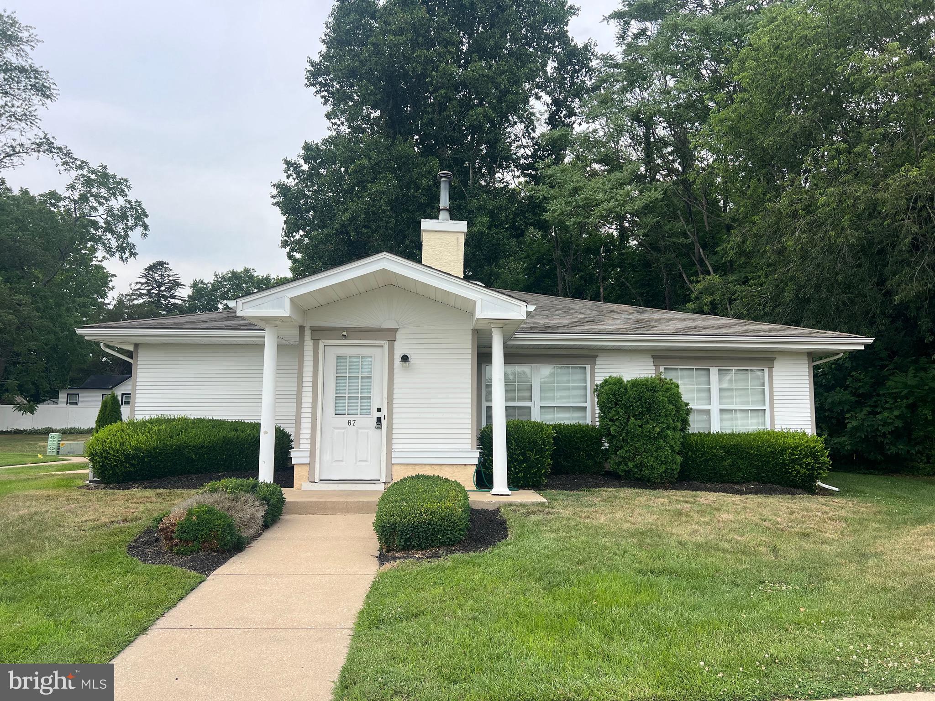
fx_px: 702
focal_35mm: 26
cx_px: 468
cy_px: 350
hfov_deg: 67.3
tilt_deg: +6.1
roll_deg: -0.6
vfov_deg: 53.1
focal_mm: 5.7
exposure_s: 1/1553
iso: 50
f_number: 1.5
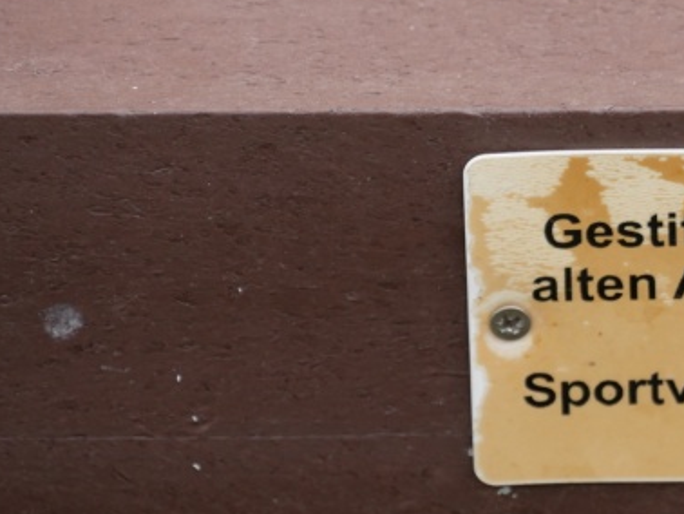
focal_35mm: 592
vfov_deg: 2.5
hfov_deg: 3.3
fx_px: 11705
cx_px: 675
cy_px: 197
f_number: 5.6
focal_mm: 140
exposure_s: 1/320
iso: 500
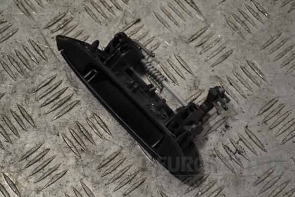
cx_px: 148
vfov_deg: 16.6
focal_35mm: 82
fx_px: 676
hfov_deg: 24.6
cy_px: 98
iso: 100
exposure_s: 1/40
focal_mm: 55
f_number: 5.6
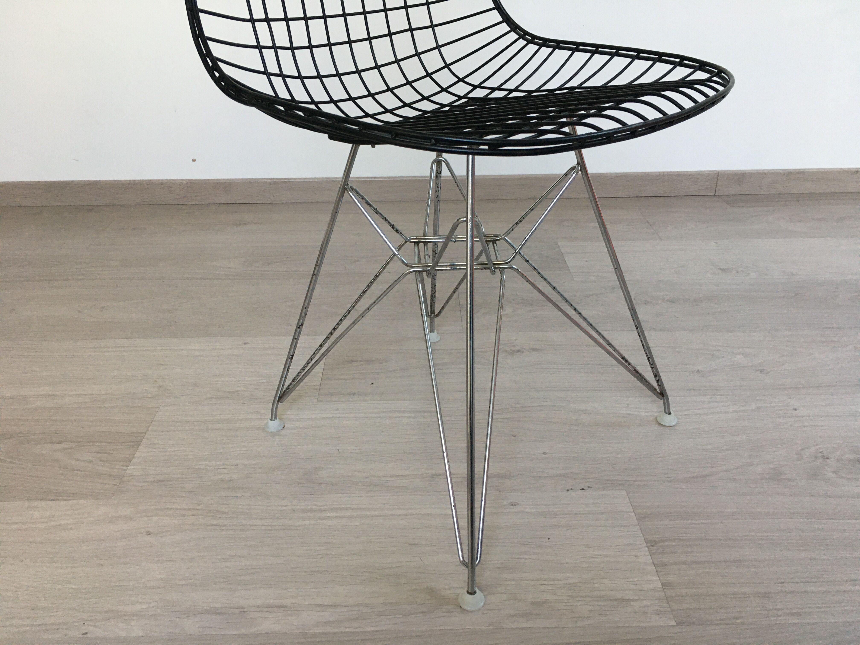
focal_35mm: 29
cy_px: 322
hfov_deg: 61.7
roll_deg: -0.3
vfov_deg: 48.2
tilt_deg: -28.6
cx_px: 430
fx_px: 720
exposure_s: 1/33
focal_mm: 4.15
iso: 64
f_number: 2.2
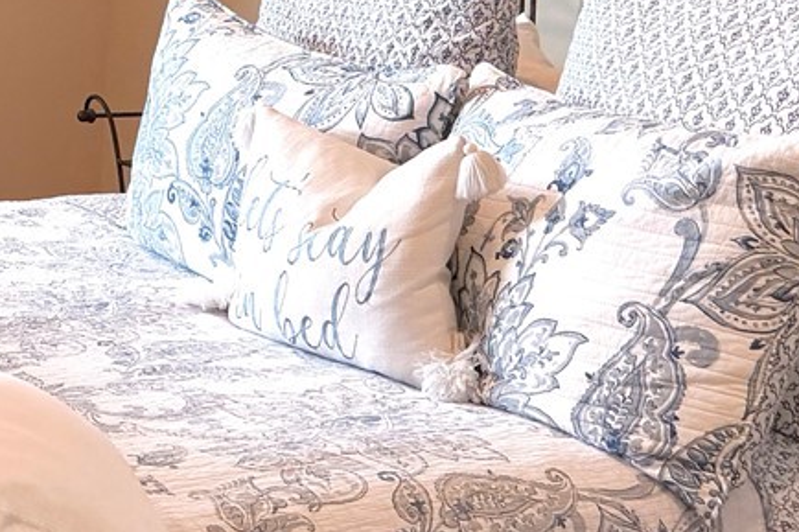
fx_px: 2041
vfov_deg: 14.7
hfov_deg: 19.4
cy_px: 77
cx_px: -390
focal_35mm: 92
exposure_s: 1/120
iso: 160
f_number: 1.78
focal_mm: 6.76
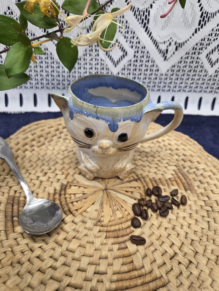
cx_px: 110
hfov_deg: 58.9
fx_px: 194
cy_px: 146
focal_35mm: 23
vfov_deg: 73.9
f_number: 1.8
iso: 125
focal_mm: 5.4
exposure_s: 1/100
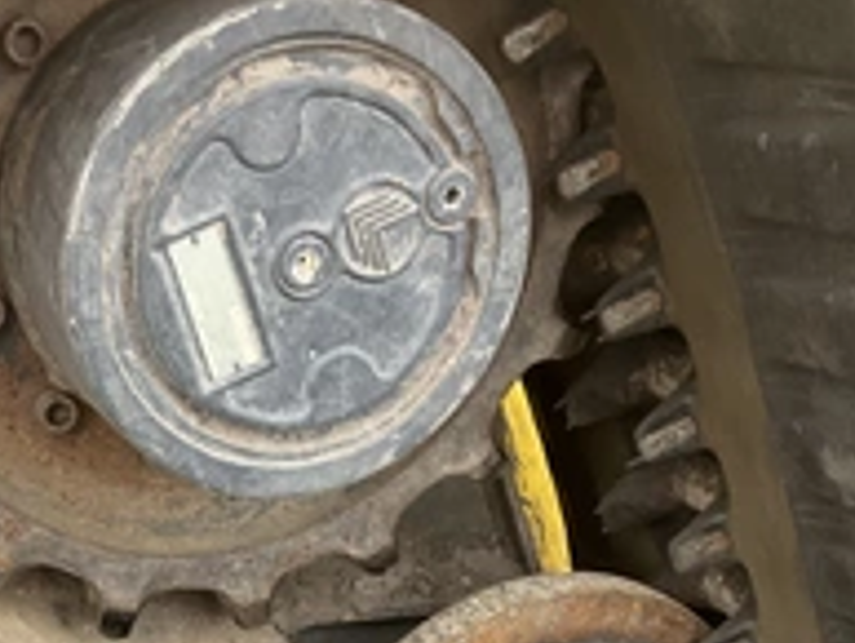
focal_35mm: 60
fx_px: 1483
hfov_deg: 31.2
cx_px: 155
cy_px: 585
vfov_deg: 23.7
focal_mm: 3
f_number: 1.8
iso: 80
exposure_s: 1/60
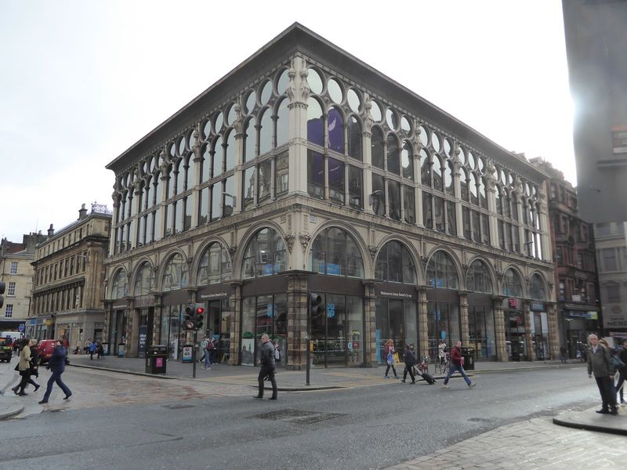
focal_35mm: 29
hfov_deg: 61.7
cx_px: 314
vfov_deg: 48.2
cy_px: 235
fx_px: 525
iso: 160
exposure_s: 1/320
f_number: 3.5
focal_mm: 5
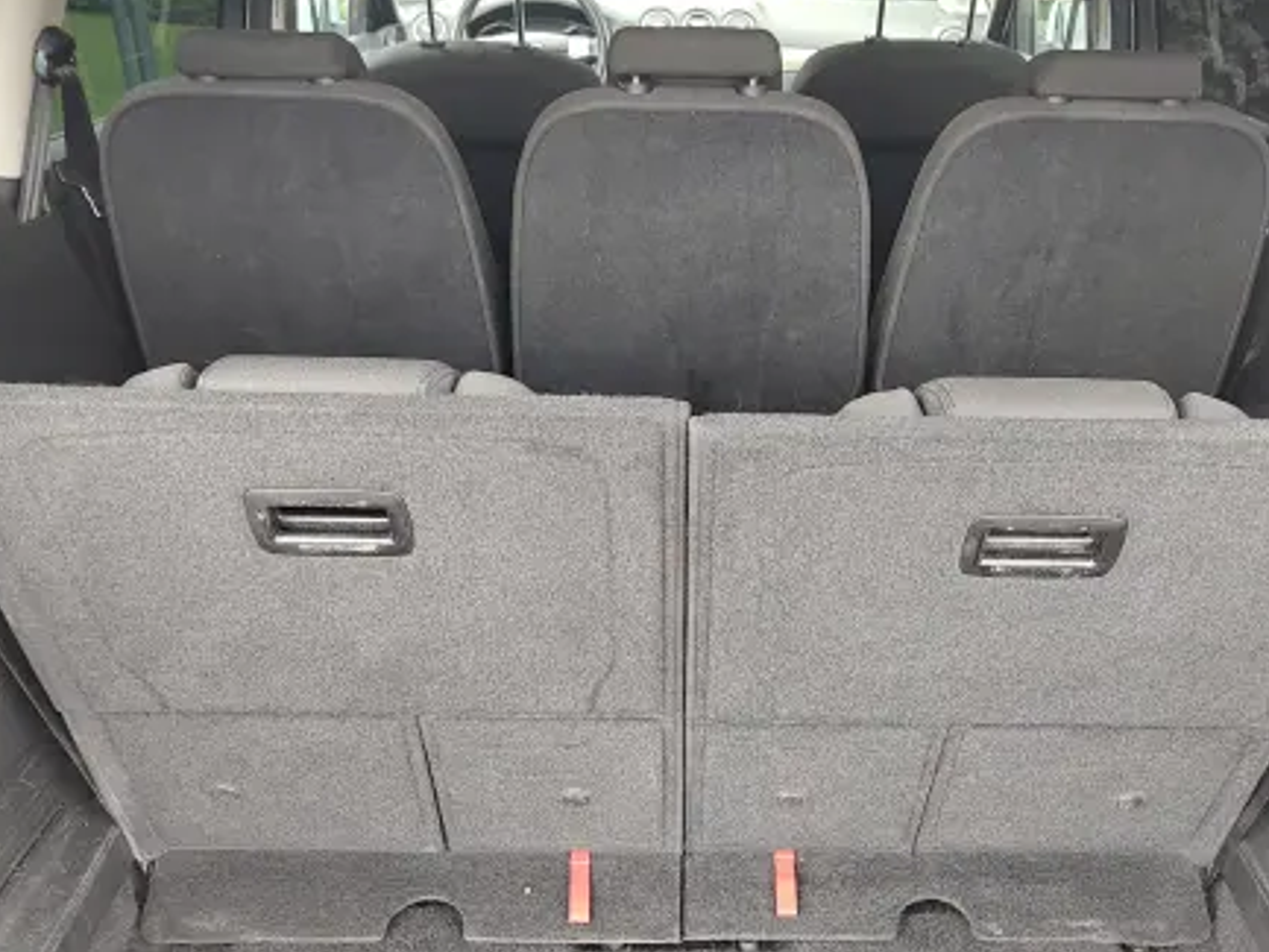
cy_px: 592
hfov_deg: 53.8
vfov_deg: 41.5
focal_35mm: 34
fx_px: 1247
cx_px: 709
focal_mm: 5.56
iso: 353
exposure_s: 1/100
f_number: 1.8
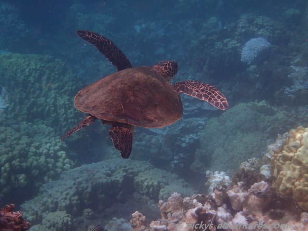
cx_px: 154
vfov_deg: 21.0
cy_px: 116
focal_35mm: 70
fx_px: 623
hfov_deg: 27.8
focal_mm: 12.6
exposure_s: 1/250
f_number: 5.6
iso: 100
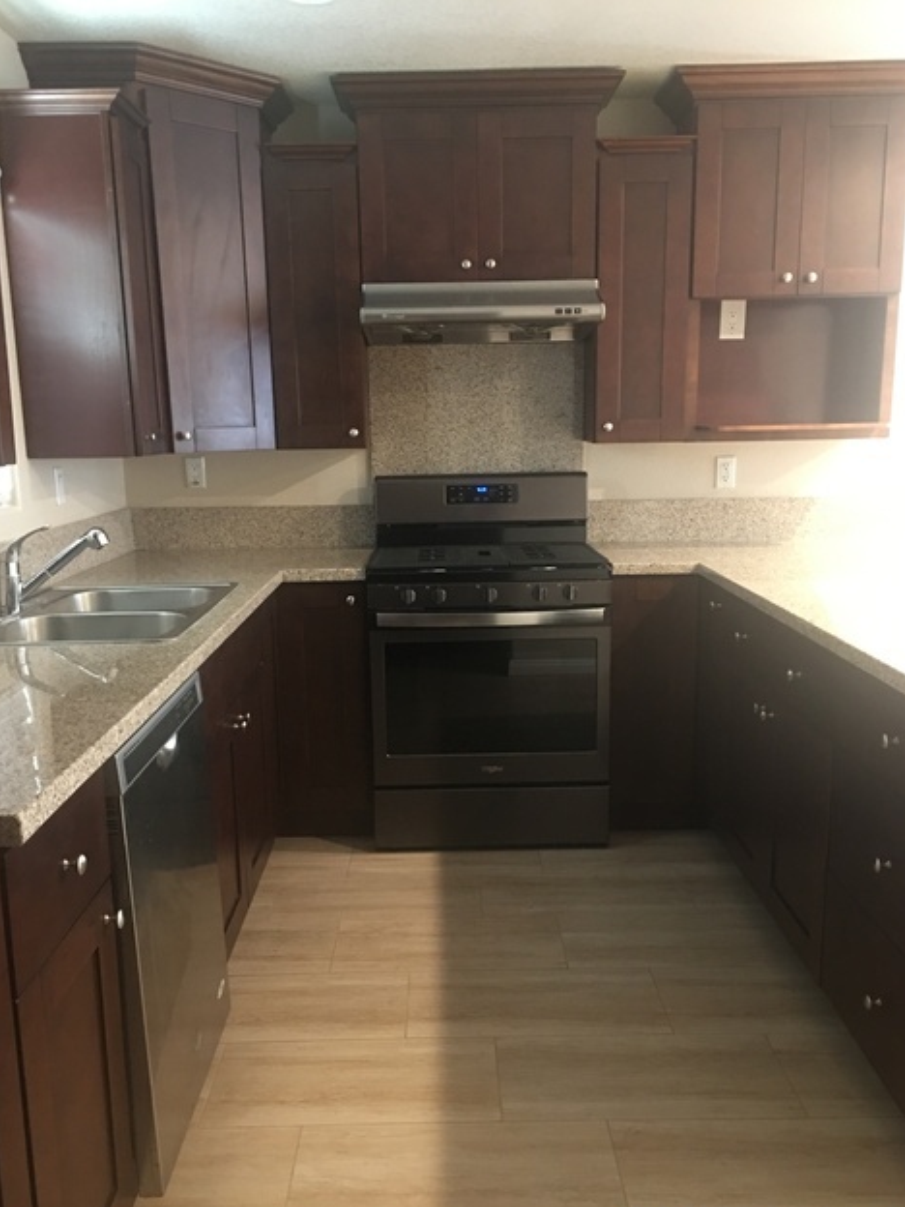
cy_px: 643
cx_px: 447
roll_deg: +0.8
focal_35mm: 31
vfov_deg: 58.3
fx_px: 1081
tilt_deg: -10.5
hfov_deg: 45.4
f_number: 2.2
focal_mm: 4.15
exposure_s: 1/4
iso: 64
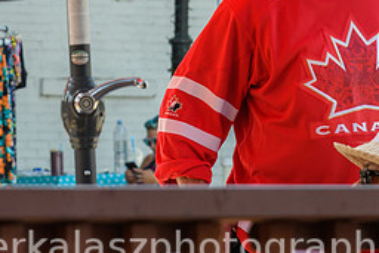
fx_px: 3897
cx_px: 46
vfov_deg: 3.7
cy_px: -102
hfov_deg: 5.6
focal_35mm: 370
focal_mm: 120
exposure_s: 1/200
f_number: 8
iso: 360
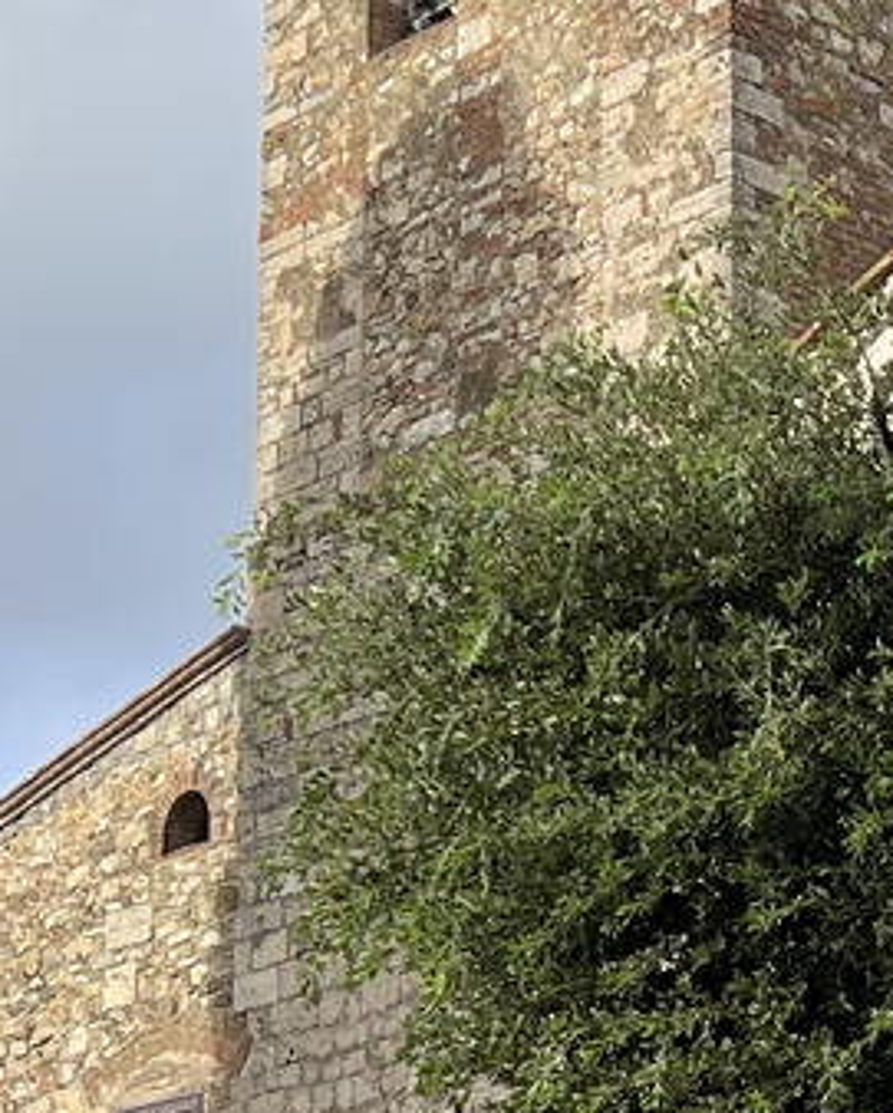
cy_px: 1080
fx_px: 3959
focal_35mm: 120
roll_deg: +0.5
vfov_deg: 15.7
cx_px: 1048
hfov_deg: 12.6
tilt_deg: +11.8
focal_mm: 5.7
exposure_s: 1/1838
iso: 50
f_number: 1.5
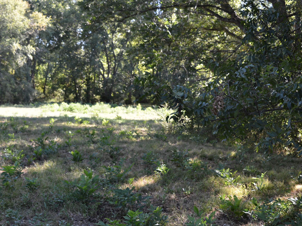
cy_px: 117
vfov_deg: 28.0
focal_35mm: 52
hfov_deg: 36.8
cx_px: 141
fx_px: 454
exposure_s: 1/125
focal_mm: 45
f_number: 5.6
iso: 320
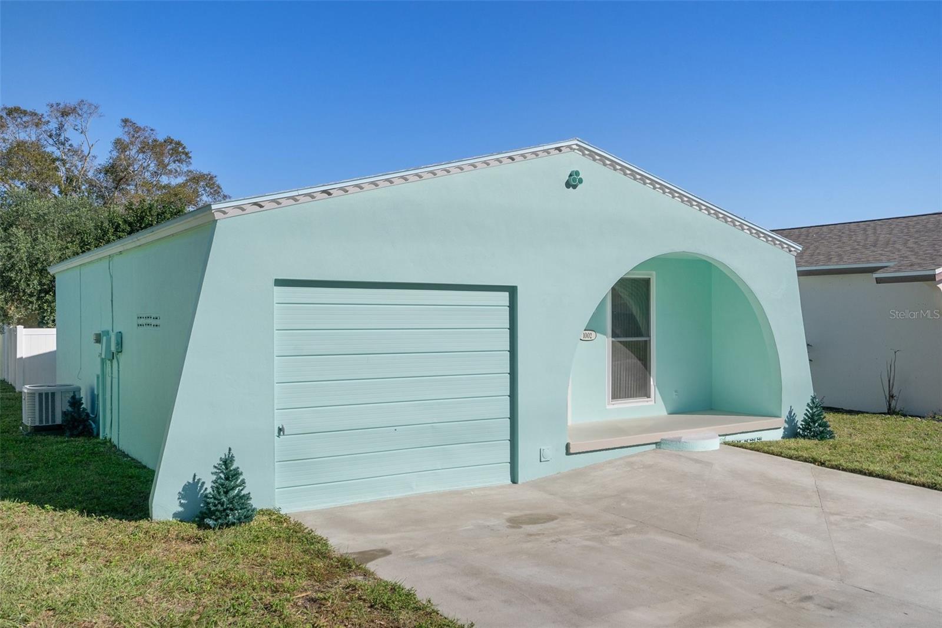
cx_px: 471
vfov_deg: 42.3
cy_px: 314
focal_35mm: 31
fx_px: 811
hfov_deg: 60.3
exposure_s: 1/1000
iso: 320
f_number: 8
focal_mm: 31
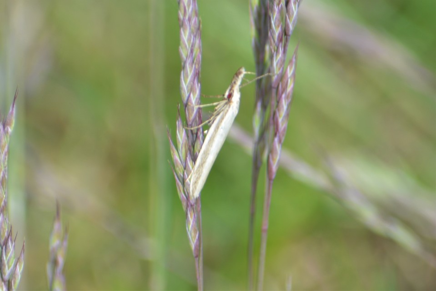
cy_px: 146
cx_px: 218
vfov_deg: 3.1
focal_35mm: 450
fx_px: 5451
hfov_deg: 4.6
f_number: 8
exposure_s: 1/125
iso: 100
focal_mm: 300
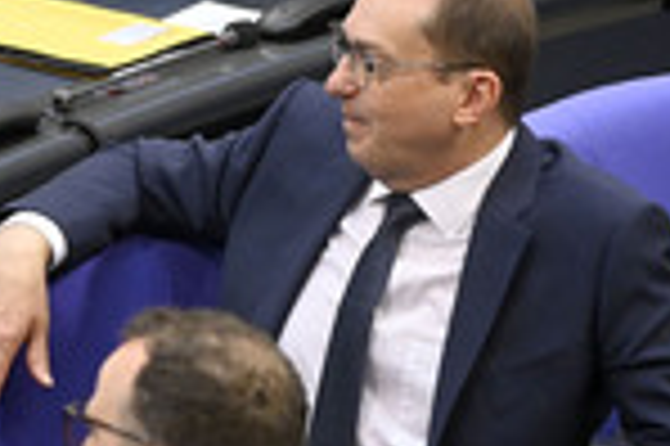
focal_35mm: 727
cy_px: 297
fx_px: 13515
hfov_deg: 2.8
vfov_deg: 1.9
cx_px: -101
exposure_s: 1/320
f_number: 5.6
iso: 8000
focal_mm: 240
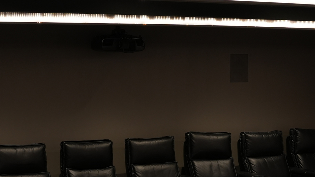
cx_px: 228
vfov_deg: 13.9
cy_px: 216
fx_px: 702
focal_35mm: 84
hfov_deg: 25.1
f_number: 2.8
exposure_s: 1/30
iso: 320
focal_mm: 24
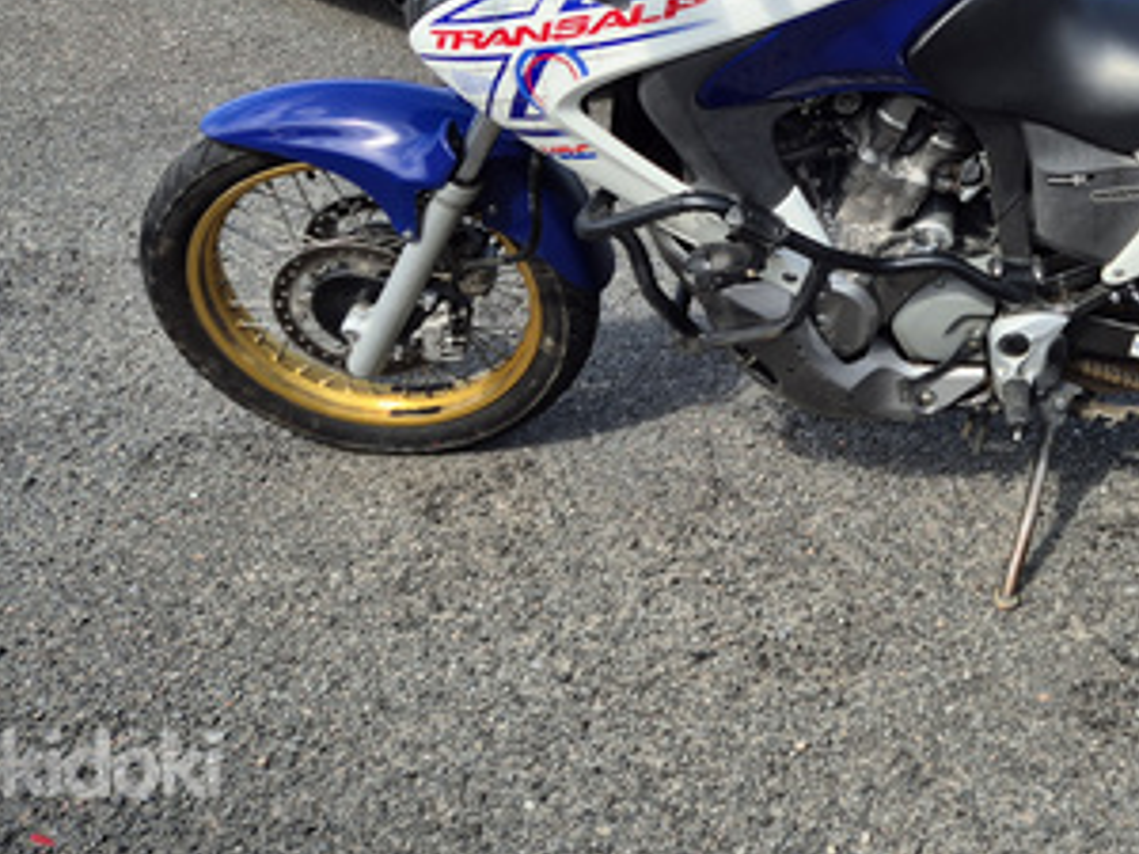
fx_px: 1514
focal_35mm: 46
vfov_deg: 29.8
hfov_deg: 38.9
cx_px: 983
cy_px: 42
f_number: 1.8
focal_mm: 5.4
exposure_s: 1/1300
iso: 25
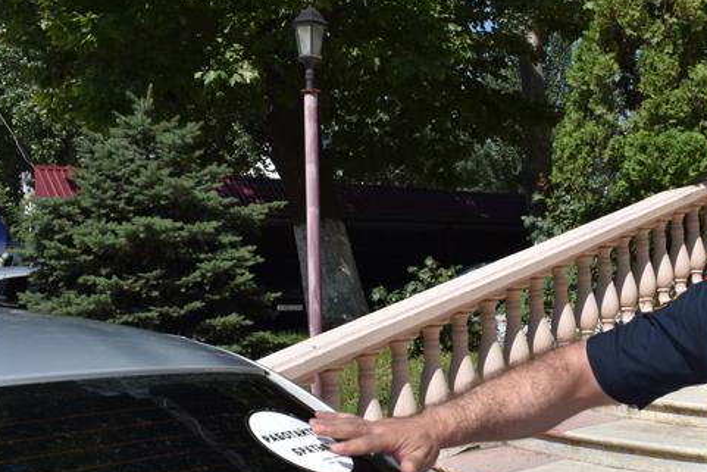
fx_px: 1056
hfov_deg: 36.0
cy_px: 315
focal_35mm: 54
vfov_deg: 25.0
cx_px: 542
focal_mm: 23
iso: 100
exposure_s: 1/200
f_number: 14
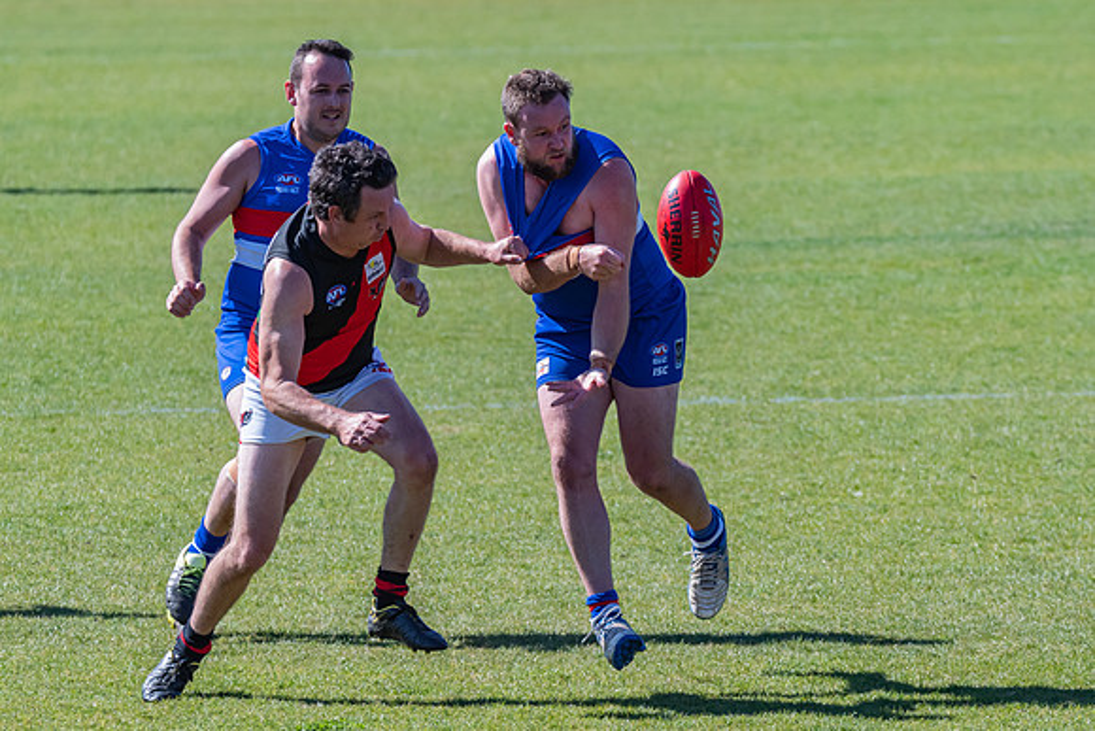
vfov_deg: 2.9
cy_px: 342
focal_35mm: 481
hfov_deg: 4.3
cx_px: 626
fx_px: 14625
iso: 800
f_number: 8
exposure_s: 1/1600
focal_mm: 280
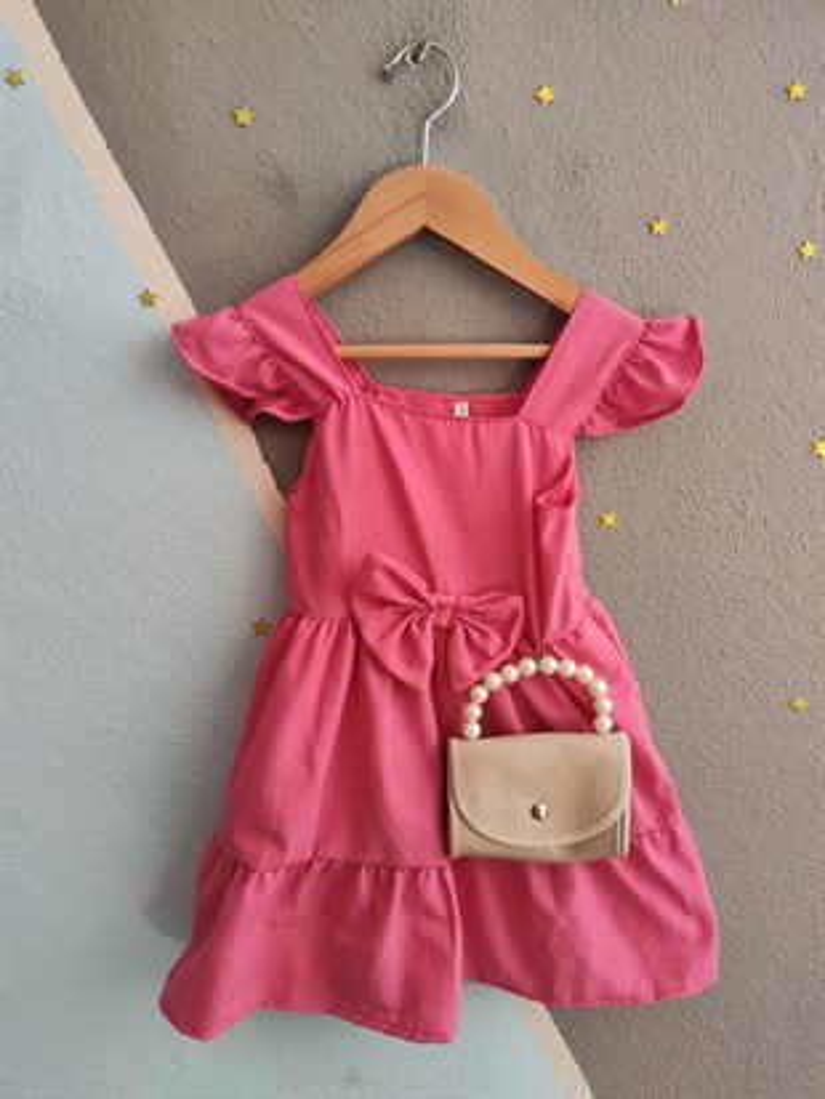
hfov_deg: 56.8
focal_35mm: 24
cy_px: 550
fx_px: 762
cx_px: 412
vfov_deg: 71.6
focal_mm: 5.59
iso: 88
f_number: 1.88
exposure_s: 1/100
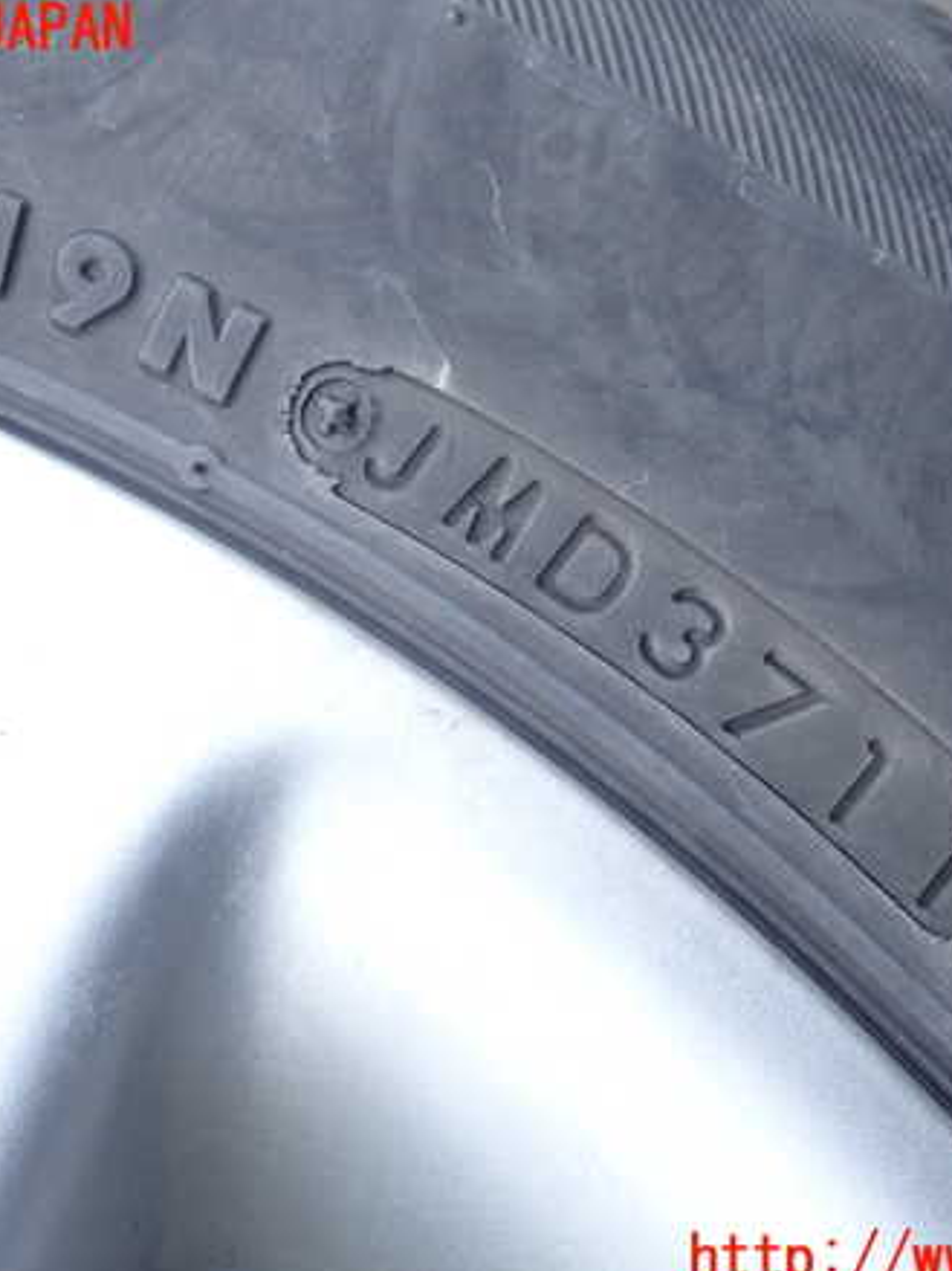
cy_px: 646
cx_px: 475
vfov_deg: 45.8
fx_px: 1504
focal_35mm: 41
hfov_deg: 35.1
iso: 200
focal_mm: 5.4
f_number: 2.3
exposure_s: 1/125
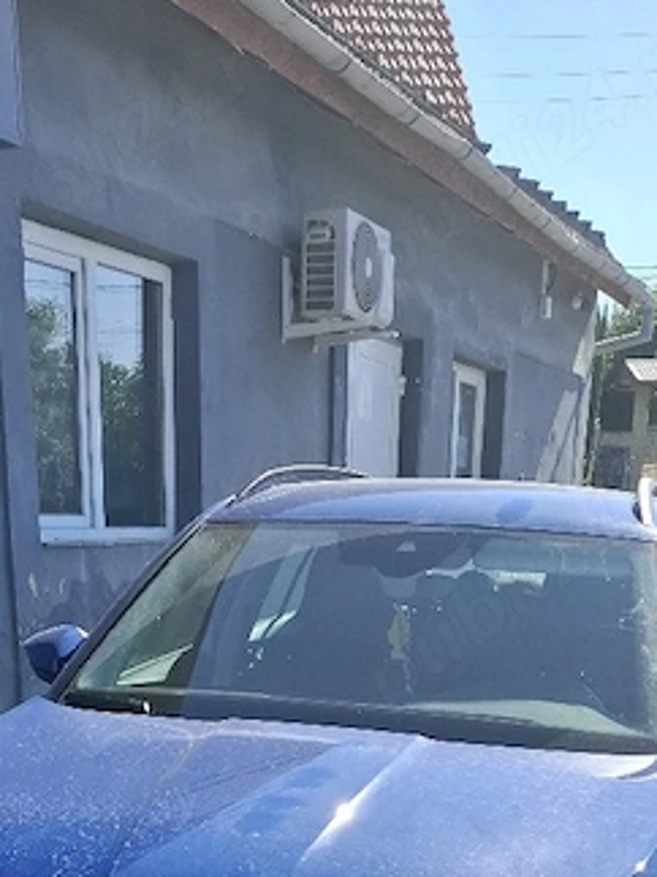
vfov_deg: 29.0
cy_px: 1062
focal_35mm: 57
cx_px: 228
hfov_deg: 25.5
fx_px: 1443
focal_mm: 5.54
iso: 50
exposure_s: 1/2000
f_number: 1.8
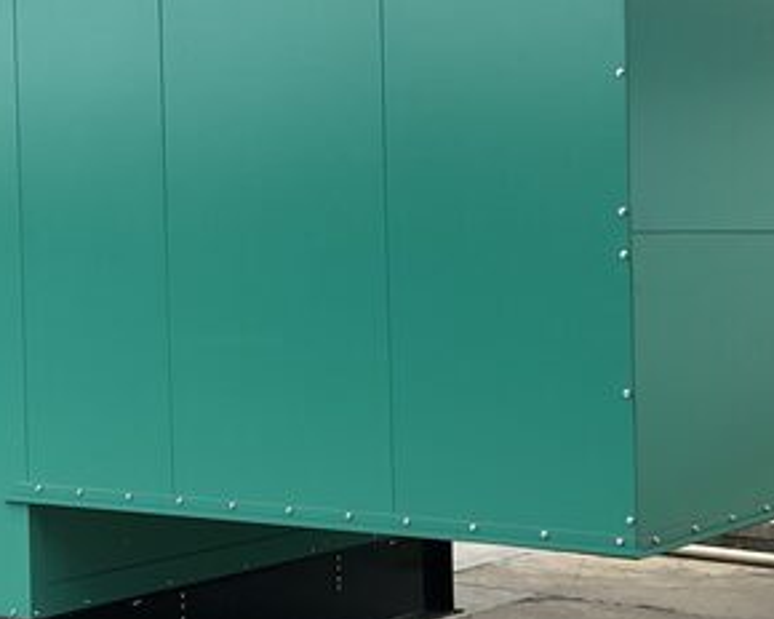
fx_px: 1787
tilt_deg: +1.0
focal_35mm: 78
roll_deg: +1.5
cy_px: 307
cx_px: 198
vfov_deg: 19.7
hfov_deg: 24.2
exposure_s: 1/804
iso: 16
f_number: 1.8
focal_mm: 3
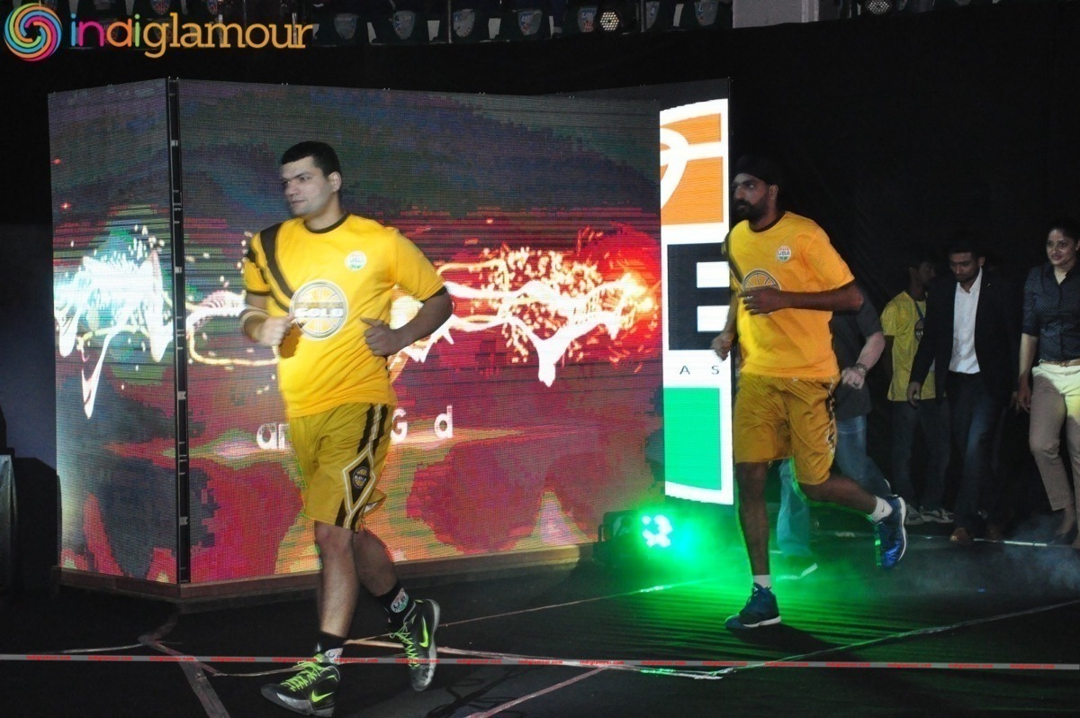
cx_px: 540
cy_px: 359
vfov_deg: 15.7
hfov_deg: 23.4
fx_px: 2607
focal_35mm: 87
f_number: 5
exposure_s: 1/125
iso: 3200
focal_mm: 58
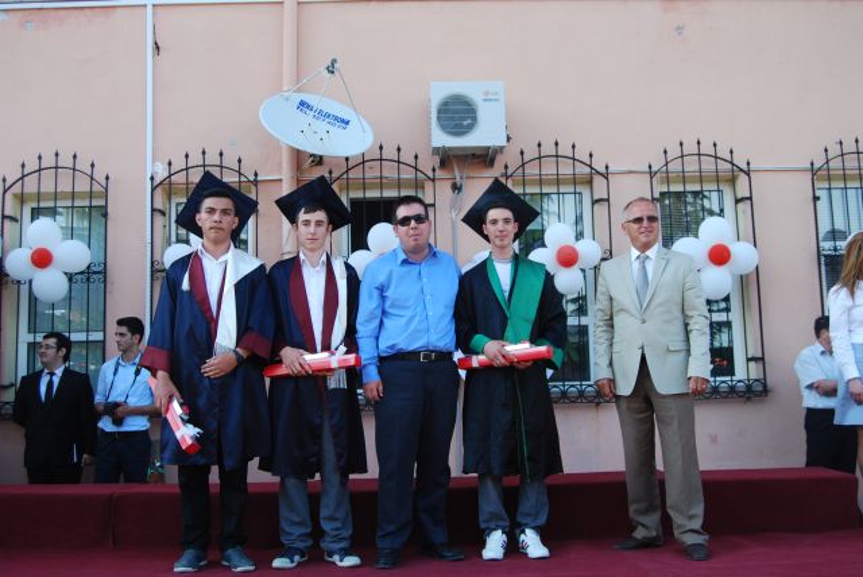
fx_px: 936
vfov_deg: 34.3
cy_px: 288
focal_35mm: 39
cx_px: 432
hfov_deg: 49.5
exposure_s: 1/125
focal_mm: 26
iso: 200
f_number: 5.6
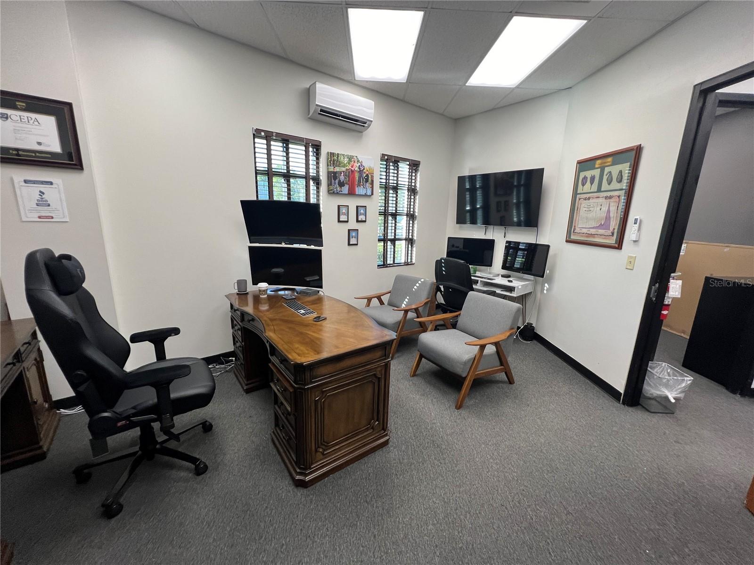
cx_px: 377
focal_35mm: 13
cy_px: 282
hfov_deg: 106.2
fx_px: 283
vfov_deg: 89.9
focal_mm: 1.57
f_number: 1.8
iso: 160
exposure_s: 1/120
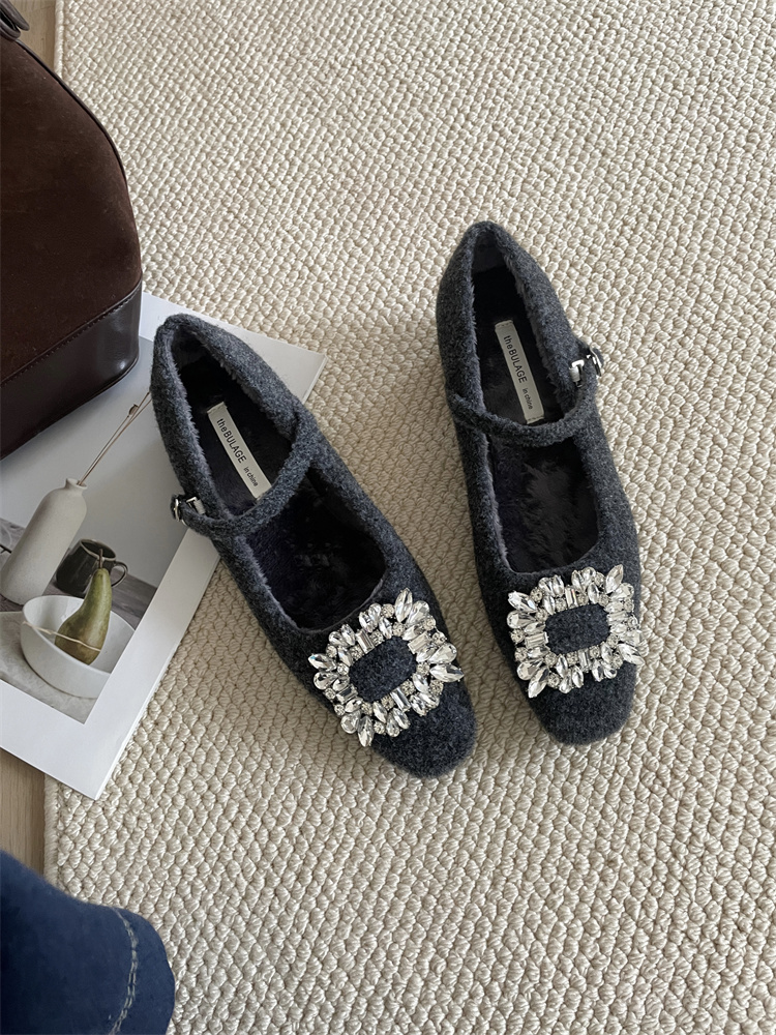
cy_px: 518
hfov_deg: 53.1
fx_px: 777
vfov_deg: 67.3
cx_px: 388
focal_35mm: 26
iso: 250
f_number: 1.6
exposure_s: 1/60
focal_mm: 4.2
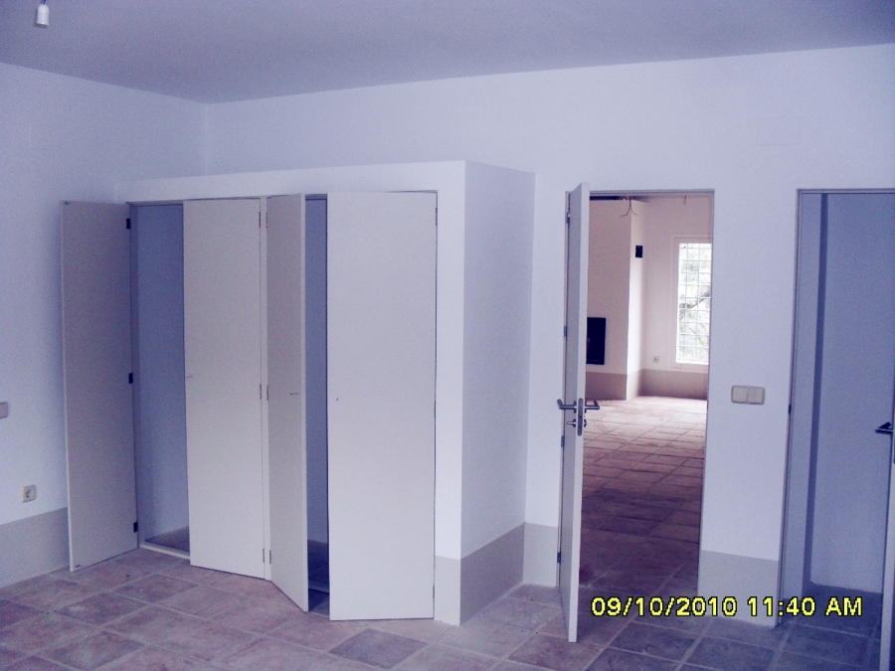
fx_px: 905
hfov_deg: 52.6
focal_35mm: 35
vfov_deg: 40.7
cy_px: 336
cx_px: 448
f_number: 3.2
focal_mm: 6.3
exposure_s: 1/45
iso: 200
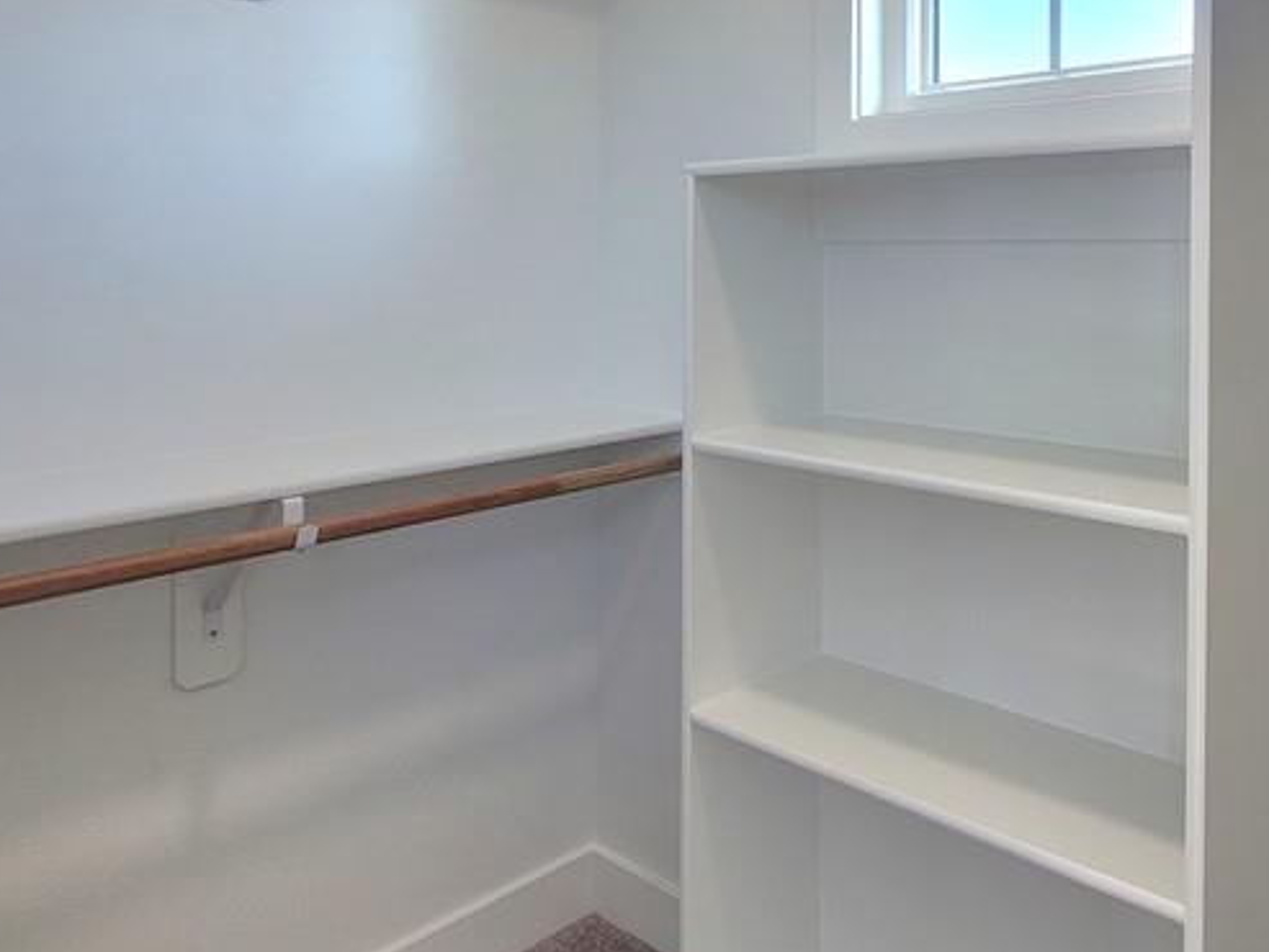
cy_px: 260
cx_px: 865
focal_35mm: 27
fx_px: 990
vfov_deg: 49.7
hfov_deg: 63.3
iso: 64
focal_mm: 2.2
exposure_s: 1/120
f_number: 2.2
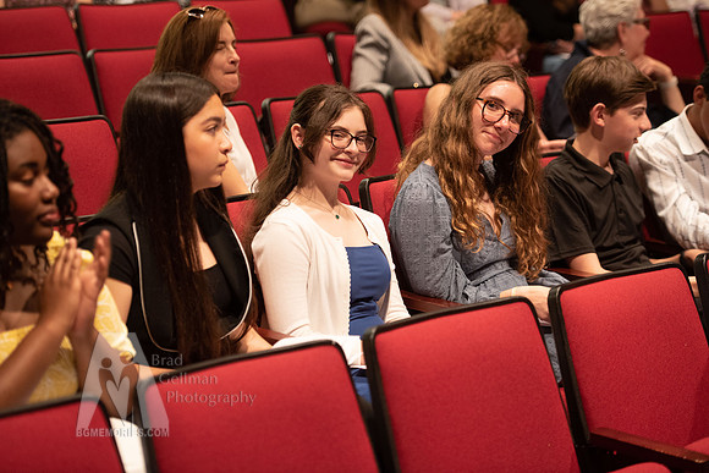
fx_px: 1871
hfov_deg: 21.5
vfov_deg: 14.4
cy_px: 236
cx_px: 354
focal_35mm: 95
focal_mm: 95
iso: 2500
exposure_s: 1/80
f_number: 2.8
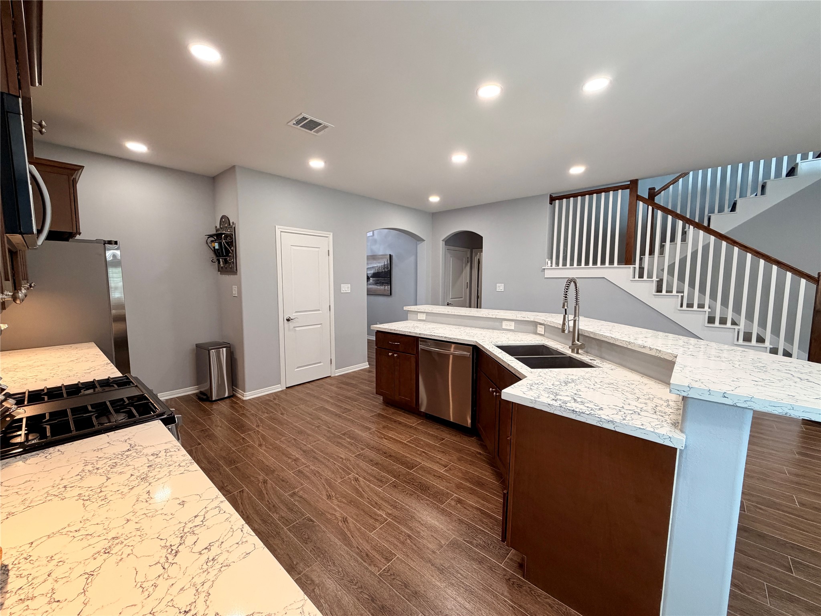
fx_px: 332
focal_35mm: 14
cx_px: 410
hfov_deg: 102.1
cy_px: 308
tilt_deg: -5.4
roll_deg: -0.1
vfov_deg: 85.7
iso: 250
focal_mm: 2.22
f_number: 2.2
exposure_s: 1/120
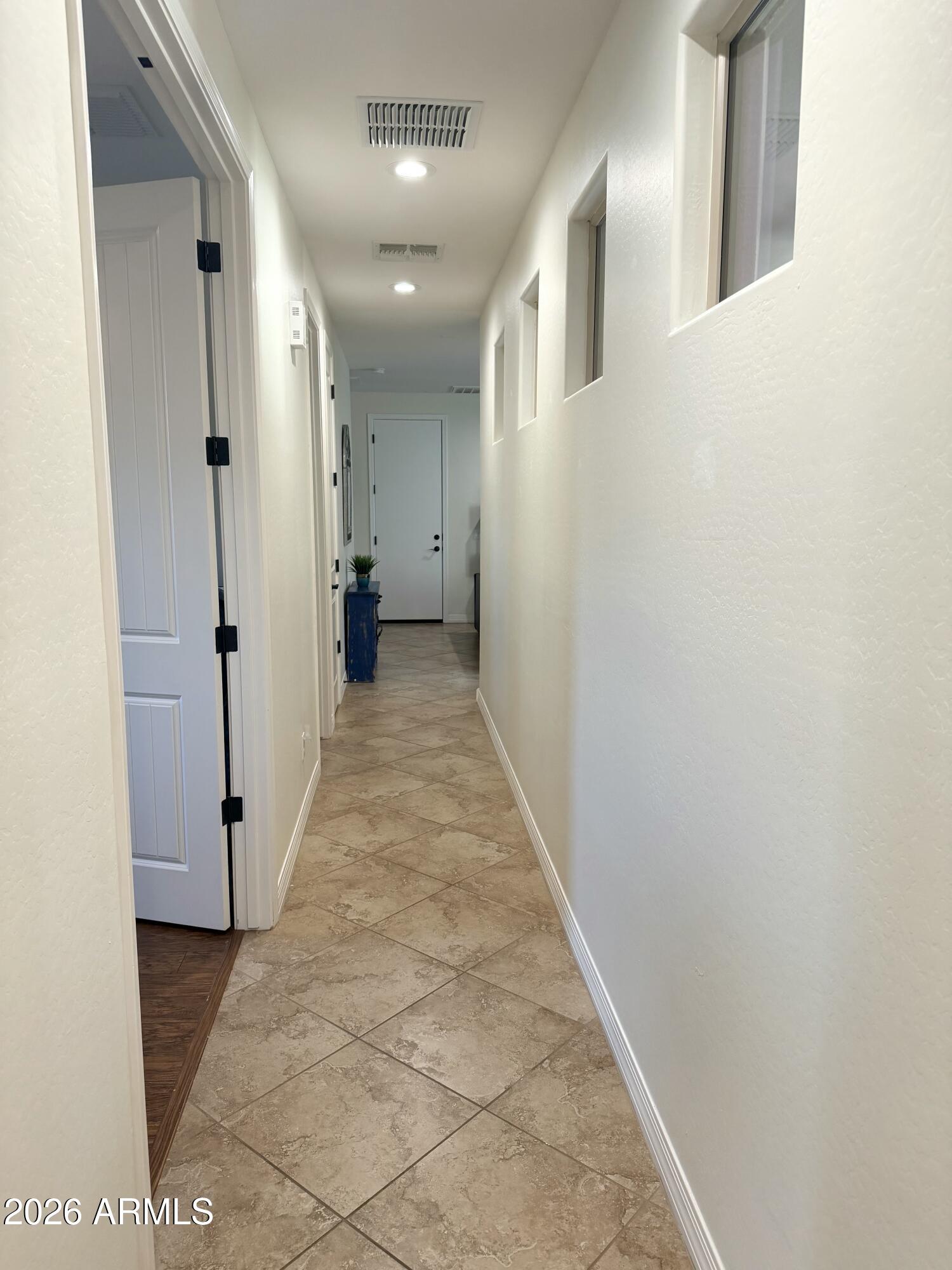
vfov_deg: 71.6
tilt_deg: -8.3
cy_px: 635
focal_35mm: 24
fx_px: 880
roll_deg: +0.1
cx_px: 476
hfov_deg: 56.8
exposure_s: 1/111
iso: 200
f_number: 1.78
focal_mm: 6.76
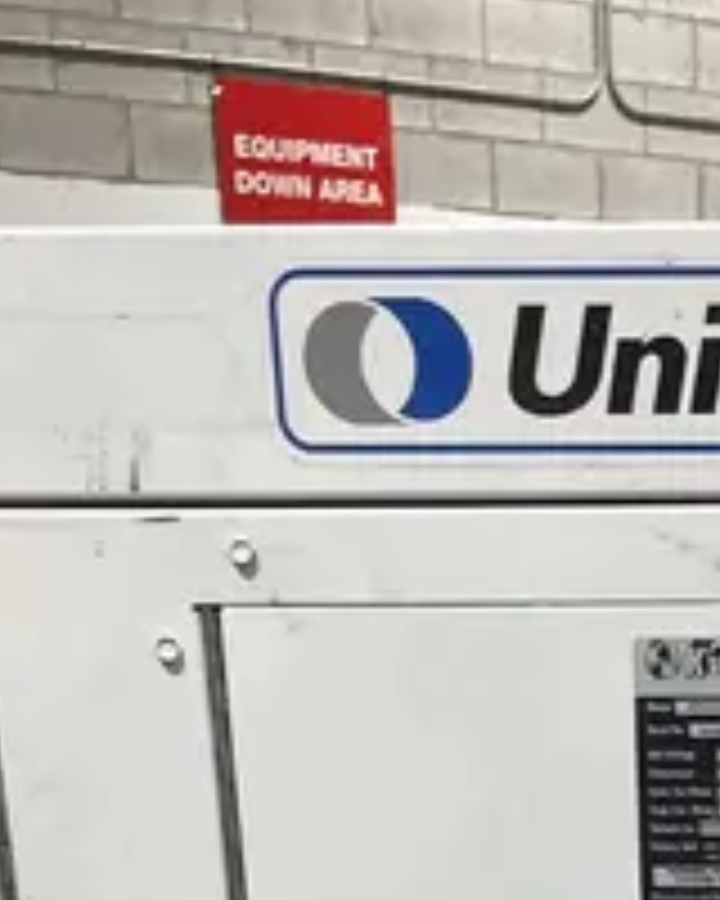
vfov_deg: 17.3
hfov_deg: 16.0
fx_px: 2477
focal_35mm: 93
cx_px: 842
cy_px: 1555
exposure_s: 1/104
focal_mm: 5.1
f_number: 1.6
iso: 125
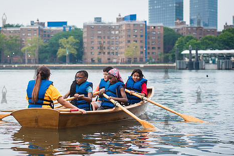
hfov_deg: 20.4
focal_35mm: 100
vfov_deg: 13.7
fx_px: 650
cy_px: 94
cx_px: 101
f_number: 4
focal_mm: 80
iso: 250
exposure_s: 1/1000
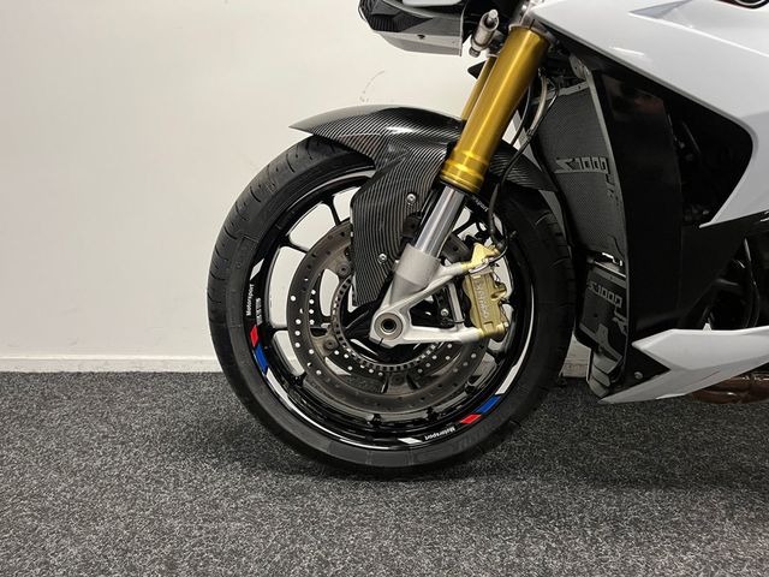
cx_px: 384
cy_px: 288
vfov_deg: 53.1
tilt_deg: -9.4
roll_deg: +0.6
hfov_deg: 67.3
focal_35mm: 26
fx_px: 578
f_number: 1.6
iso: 200
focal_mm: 5.1
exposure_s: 1/50
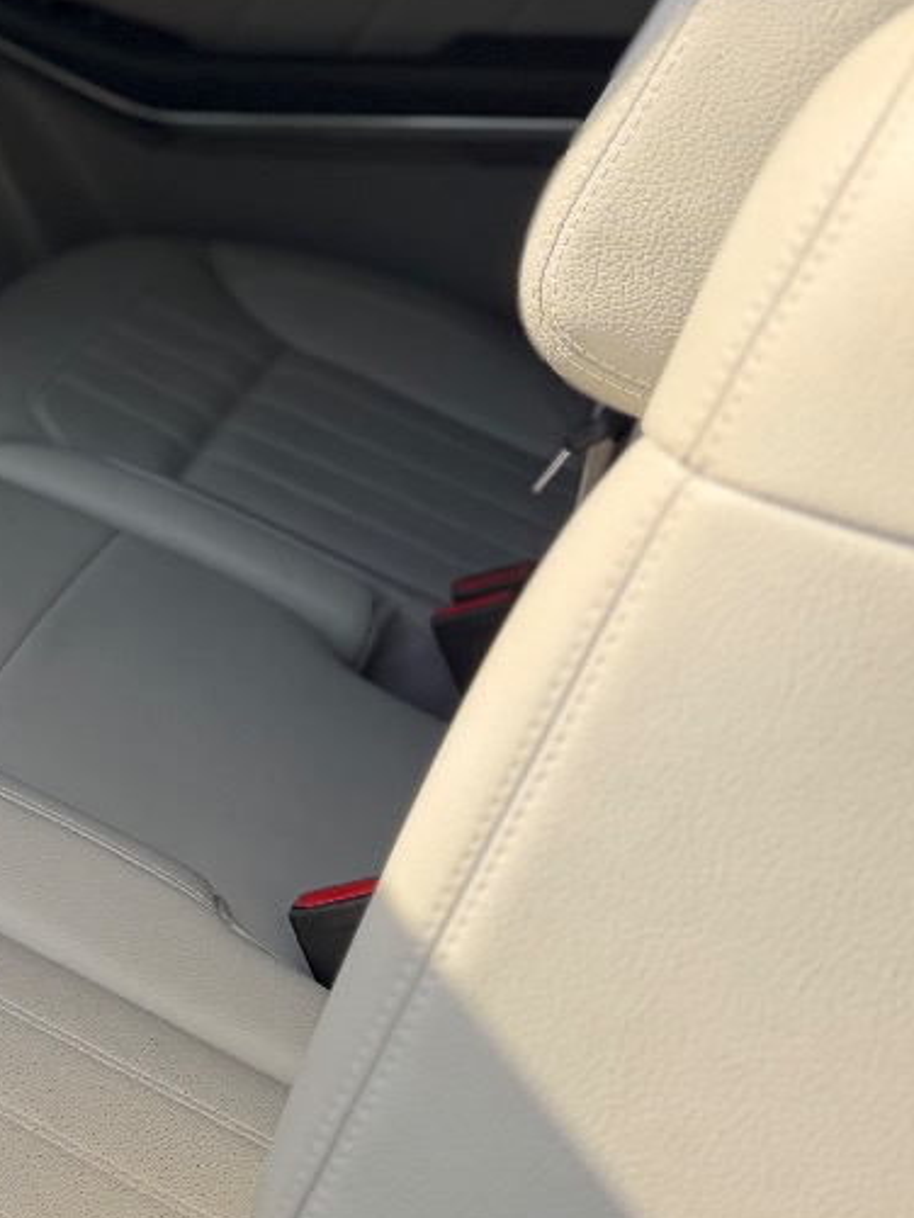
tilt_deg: -19.4
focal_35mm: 69
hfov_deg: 18.7
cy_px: 248
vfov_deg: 27.6
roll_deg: -3.2
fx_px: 2428
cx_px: -484
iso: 100
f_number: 1.78
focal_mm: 6.76
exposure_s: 1/920
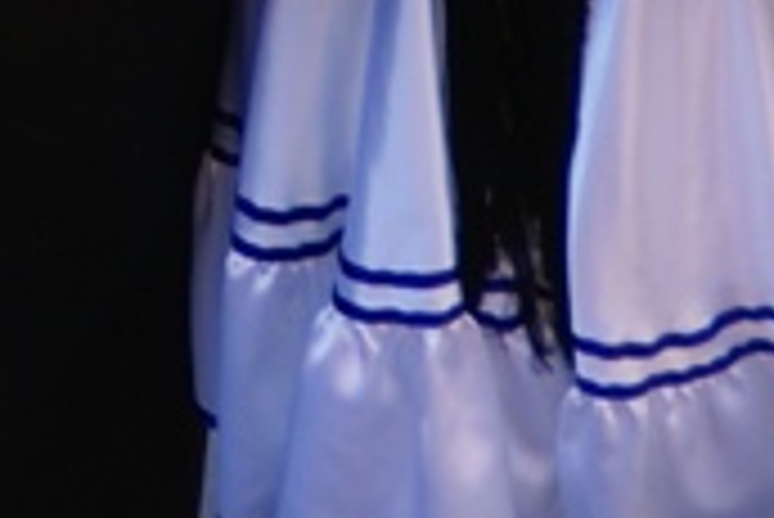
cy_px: -579
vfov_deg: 1.5
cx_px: -544
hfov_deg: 2.2
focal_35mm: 938
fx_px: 20183
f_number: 5.6
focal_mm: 105
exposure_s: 1/160
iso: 125
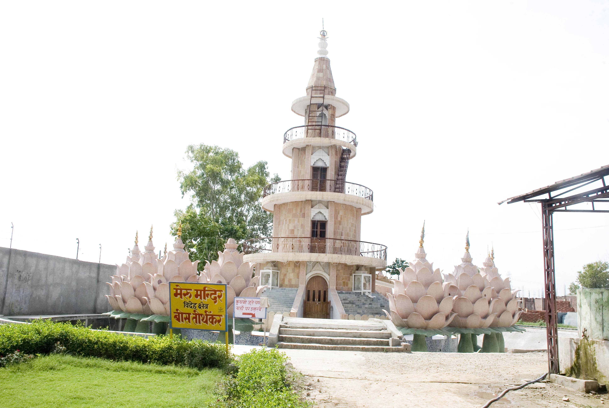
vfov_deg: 40.1
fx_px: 559
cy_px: 204
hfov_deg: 57.2
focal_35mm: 33
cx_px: 304
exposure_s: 1/60
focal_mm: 22
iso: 200
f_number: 18
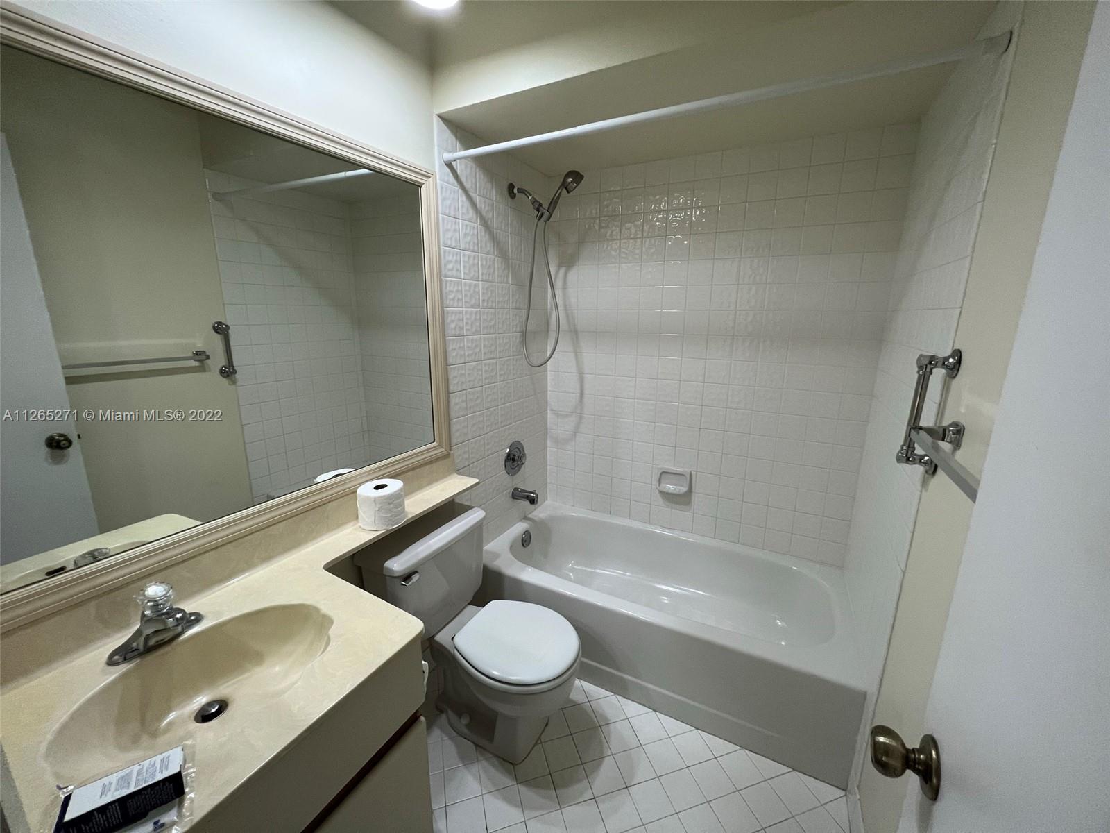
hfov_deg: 106.2
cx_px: 555
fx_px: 417
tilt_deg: -13.0
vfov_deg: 89.9
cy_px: 416
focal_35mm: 13
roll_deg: -1.1
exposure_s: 1/120
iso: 160
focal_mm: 1.57
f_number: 1.8
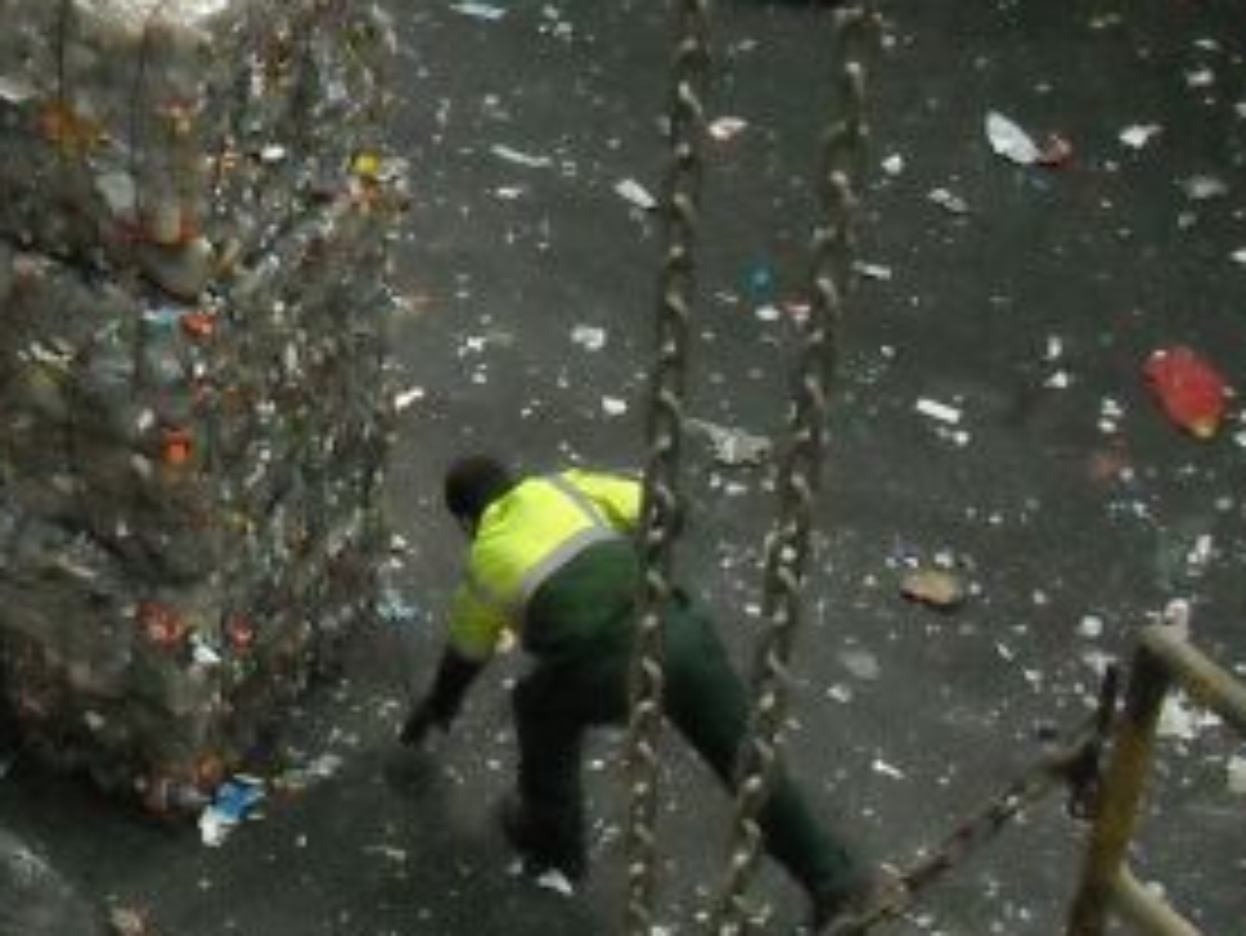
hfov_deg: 18.2
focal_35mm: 101
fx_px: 3637
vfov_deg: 14.6
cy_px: 297
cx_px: -342
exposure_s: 1/161
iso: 800
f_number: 2.8
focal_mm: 5.7
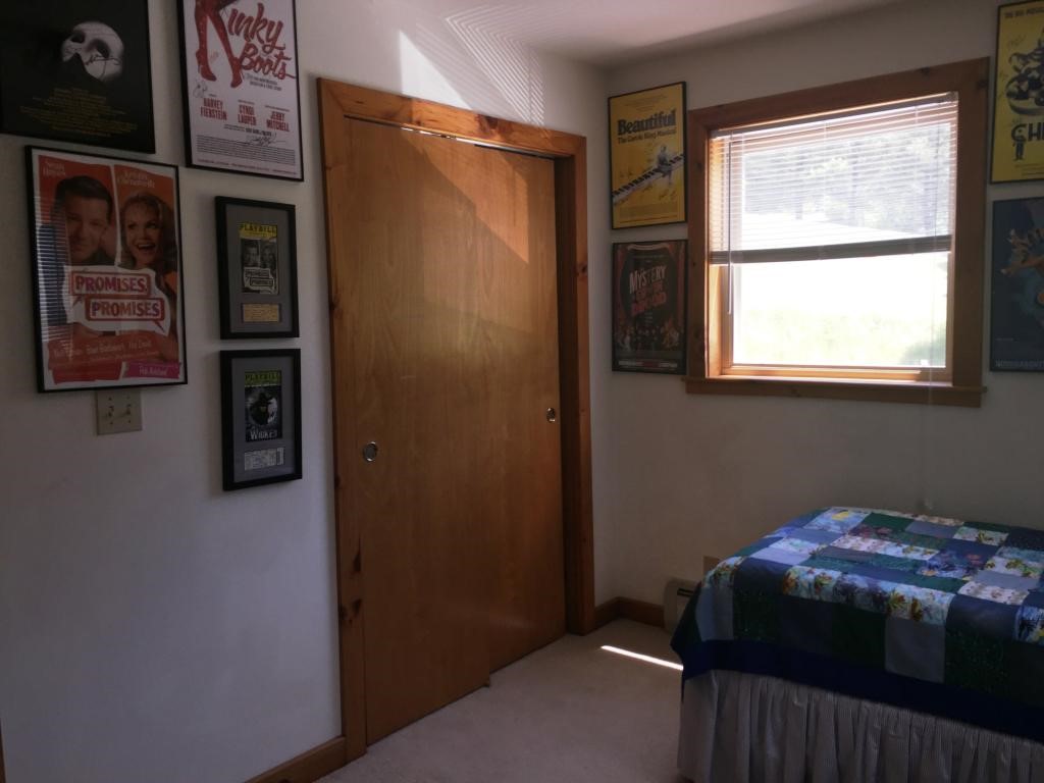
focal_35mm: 29
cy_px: 392
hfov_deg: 61.7
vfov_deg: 48.2
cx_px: 522
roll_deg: +1.0
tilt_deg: -6.7
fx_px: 875
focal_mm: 4.15
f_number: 2.2
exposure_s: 1/82
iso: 32
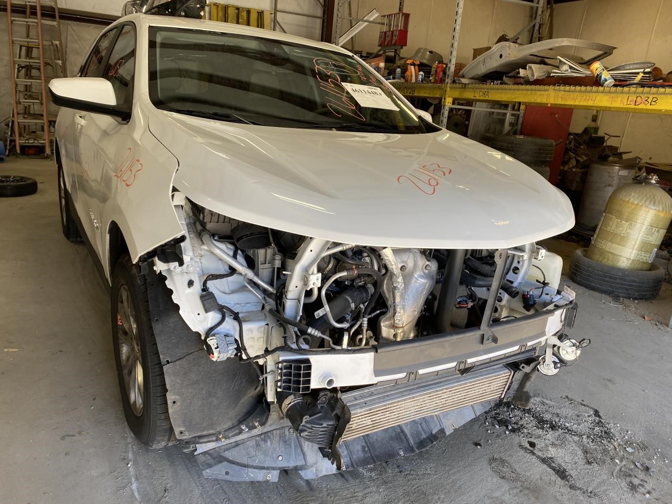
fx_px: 505
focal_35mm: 26
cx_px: 336
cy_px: 252
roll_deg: -7.1
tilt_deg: -17.2
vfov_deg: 53.1
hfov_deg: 67.3
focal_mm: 4.25
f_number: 1.8
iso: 50
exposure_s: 1/122
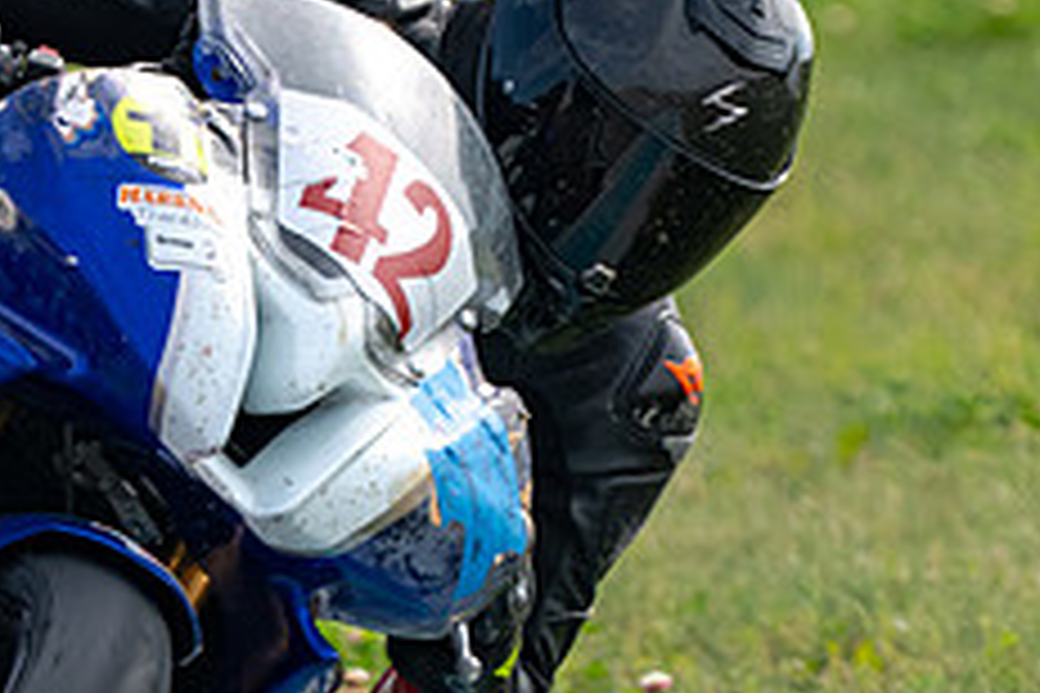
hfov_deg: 1.1
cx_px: 196
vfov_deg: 0.8
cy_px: 731
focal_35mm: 1813
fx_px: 52371
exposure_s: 1/1250
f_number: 6.3
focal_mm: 600
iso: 450
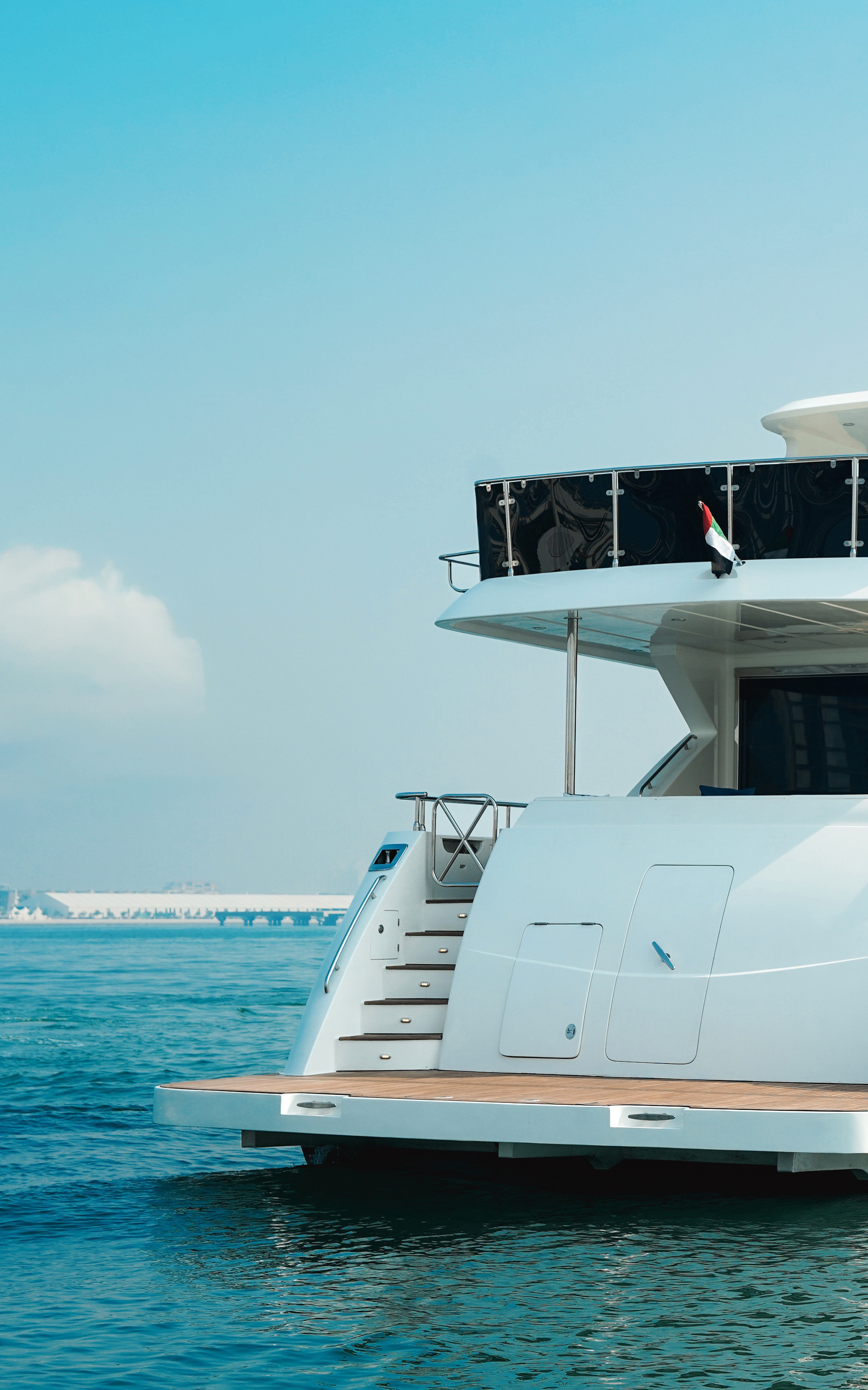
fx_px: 2842
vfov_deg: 27.5
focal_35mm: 75
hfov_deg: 16.8
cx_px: 965
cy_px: 693
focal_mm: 48.7
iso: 200
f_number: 5
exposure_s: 1/1600
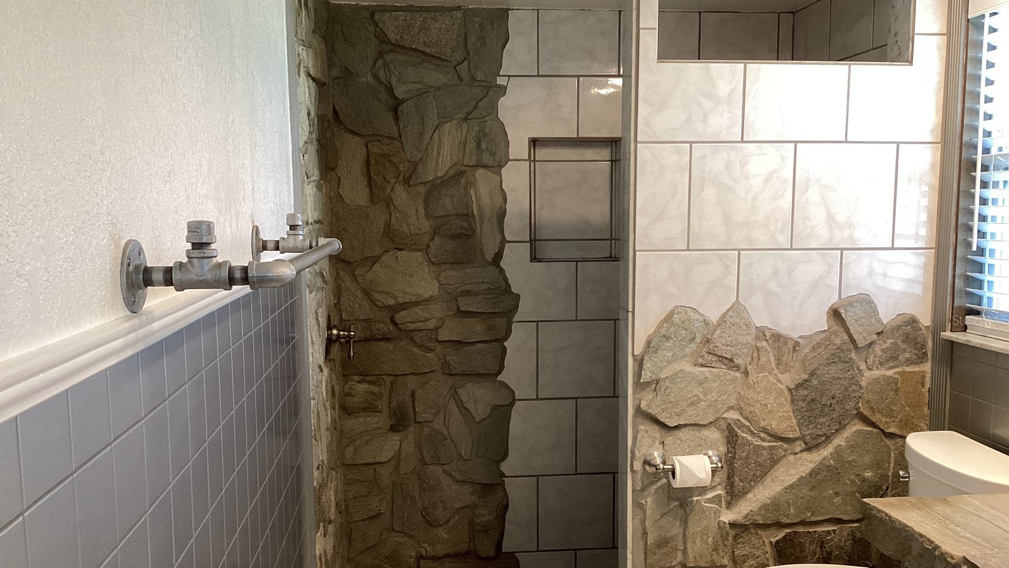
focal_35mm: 34
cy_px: 320
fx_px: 910
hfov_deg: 58.0
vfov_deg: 34.6
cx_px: 504
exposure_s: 1/60
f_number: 2.4
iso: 200
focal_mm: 3.3
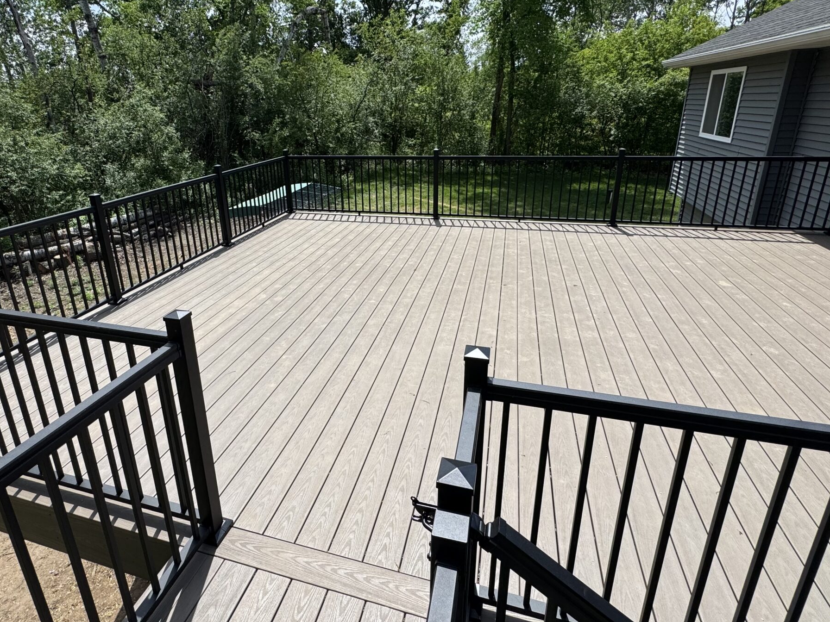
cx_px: 355
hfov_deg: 81.2
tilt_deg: -19.3
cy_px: 263
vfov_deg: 65.6
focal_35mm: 20
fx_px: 480
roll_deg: +1.8
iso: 50
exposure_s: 1/1976
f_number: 2.2
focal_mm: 2.22
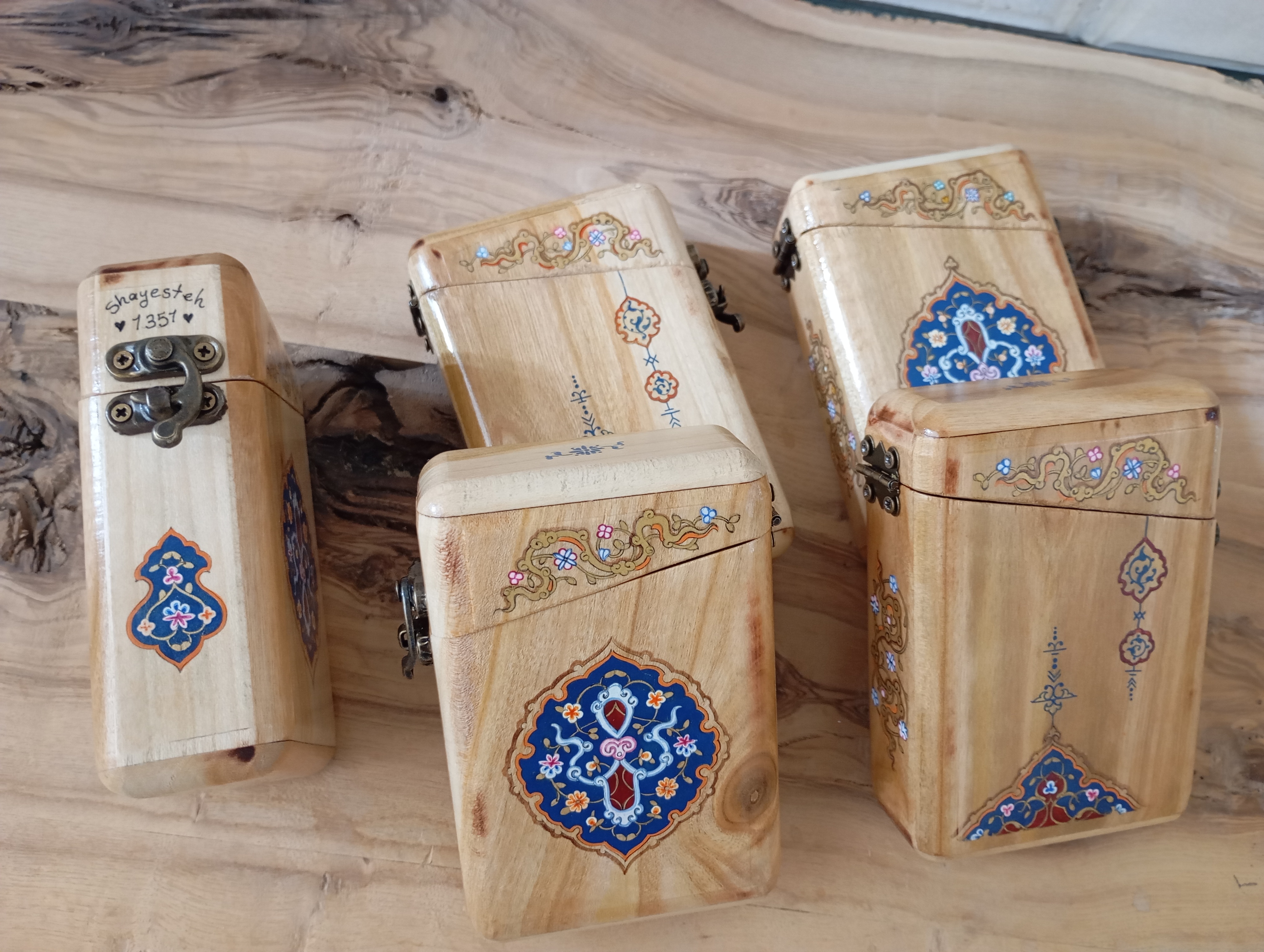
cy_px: 476
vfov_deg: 49.9
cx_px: 632
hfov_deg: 63.4
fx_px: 1024
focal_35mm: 28
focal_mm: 4.27
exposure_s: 1/33.3
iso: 1336
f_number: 1.8
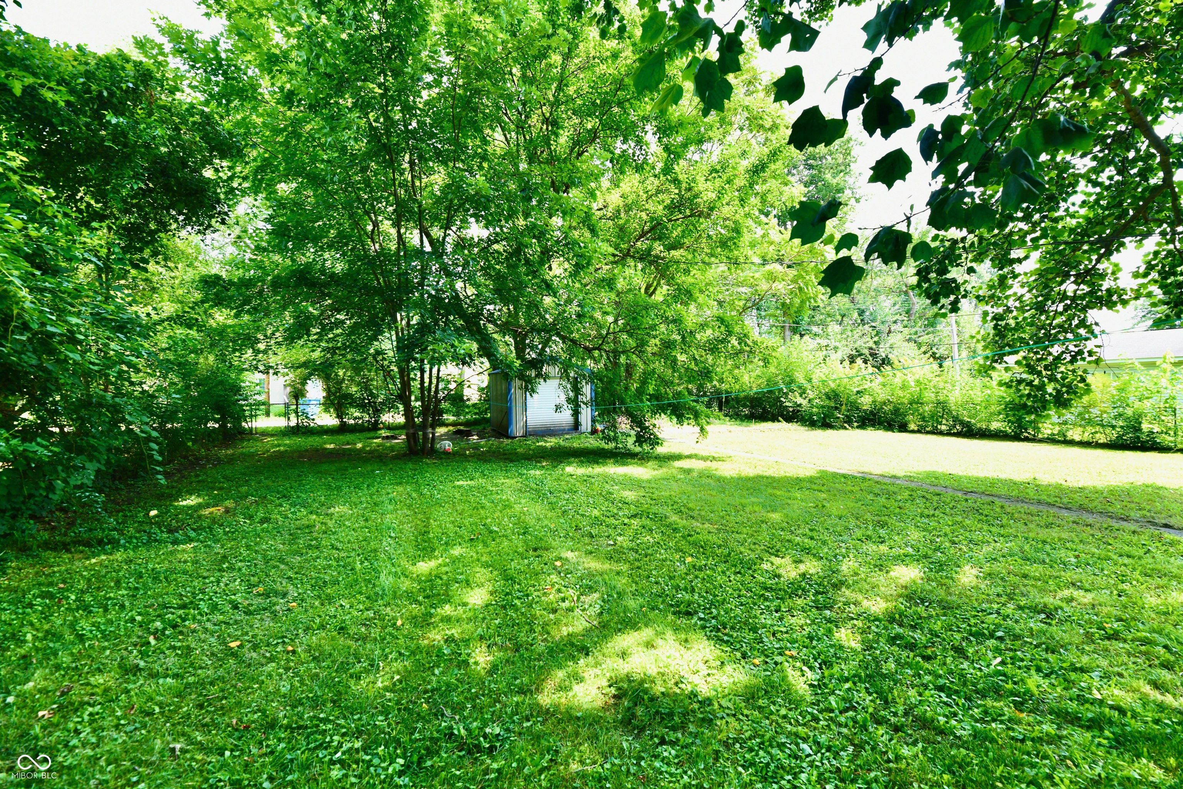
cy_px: 394
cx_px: 592
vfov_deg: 81.2
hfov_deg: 104.3
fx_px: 460
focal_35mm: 14
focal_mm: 14
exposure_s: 1/200
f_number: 7.1
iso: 640
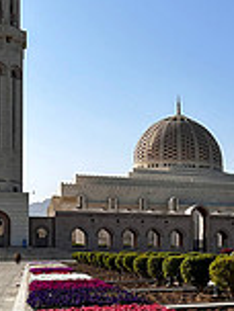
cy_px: 243
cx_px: 303
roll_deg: +0.3
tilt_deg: +0.0
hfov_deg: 19.2
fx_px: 640
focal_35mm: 71
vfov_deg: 26.9
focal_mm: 6.86
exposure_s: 1/6211
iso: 80
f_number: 1.78
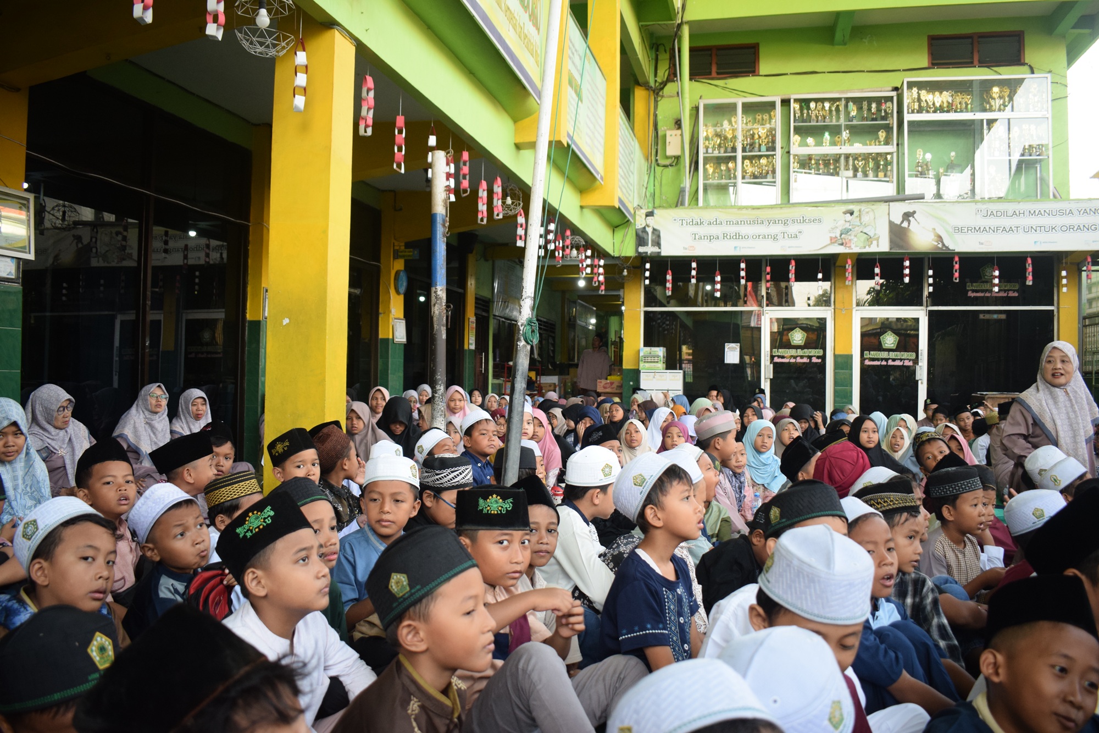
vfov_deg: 43.6
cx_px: 550
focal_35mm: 30
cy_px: 366
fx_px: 916
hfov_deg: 61.9
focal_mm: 20
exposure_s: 1/160
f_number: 4
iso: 800
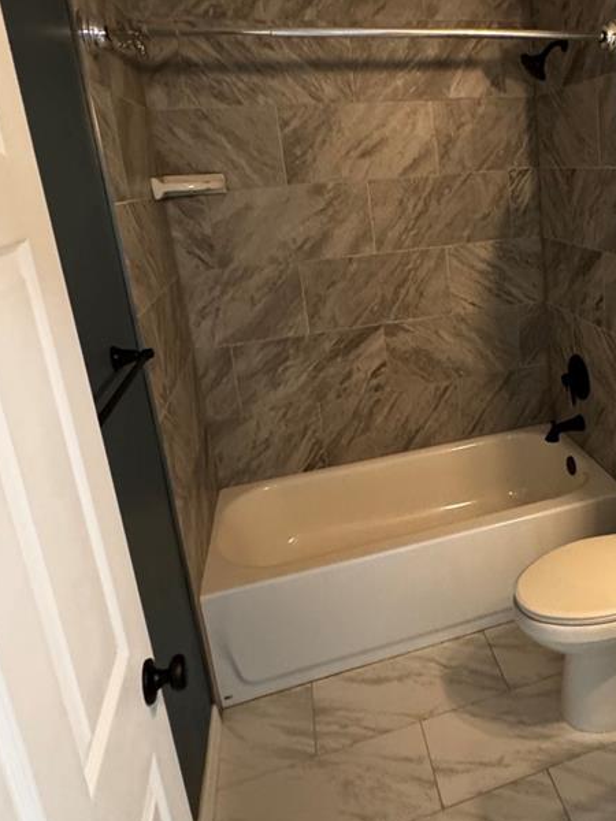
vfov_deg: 62.7
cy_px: 315
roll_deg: +4.3
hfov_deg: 46.3
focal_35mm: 28
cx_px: 520
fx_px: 664
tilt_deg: -11.7
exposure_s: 1/60
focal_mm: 2.22
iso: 800
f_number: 2.2
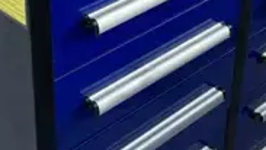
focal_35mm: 99
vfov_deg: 12.2
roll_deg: -0.7
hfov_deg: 21.6
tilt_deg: -31.2
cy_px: 23
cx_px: 150
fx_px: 698
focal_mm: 5.7
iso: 50
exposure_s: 1/3257
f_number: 1.5
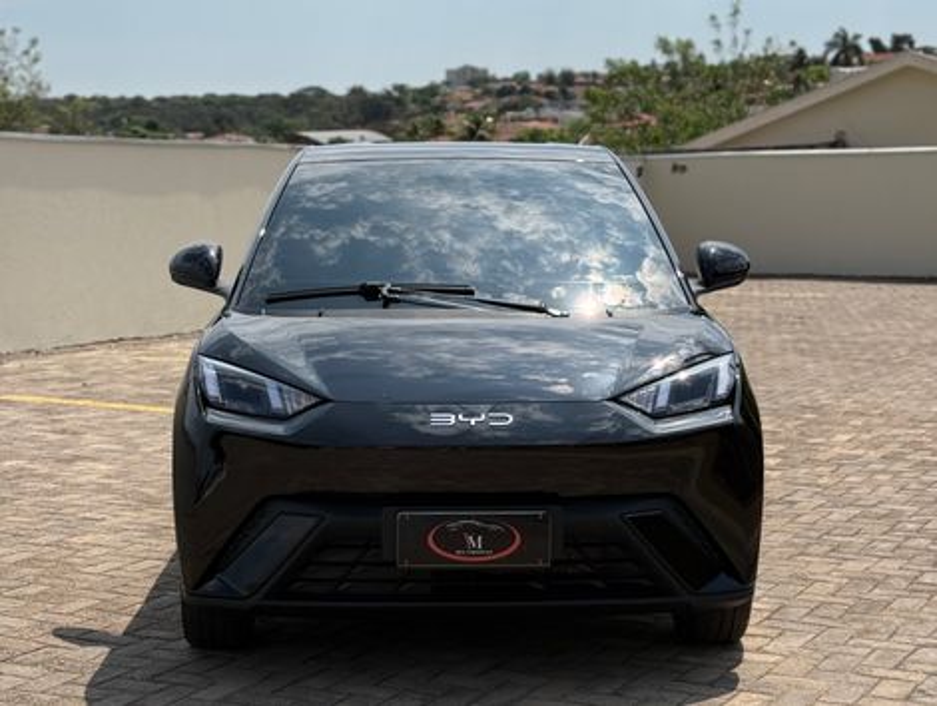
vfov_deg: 30.3
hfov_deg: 39.6
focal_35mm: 48
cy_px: 353
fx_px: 1301
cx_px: 468
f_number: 1.78
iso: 80
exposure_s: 1/7143
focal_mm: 6.76
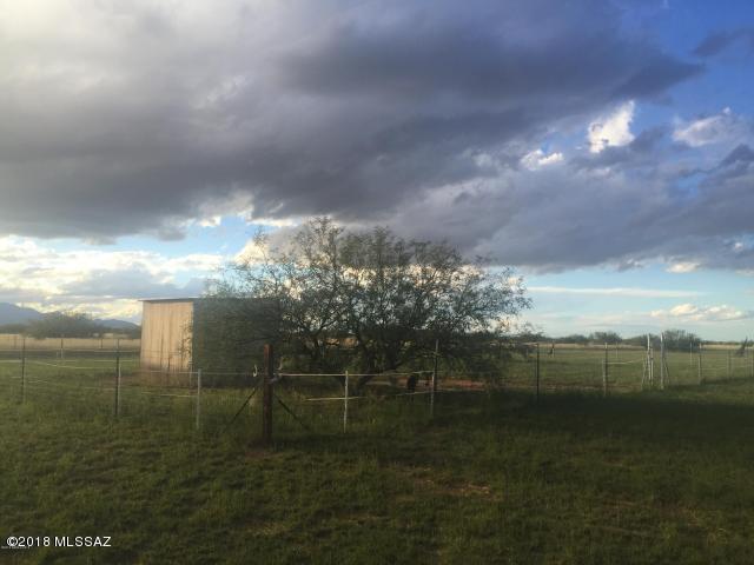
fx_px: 632
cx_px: 377
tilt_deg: +6.0
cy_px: 282
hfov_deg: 61.7
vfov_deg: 48.2
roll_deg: -1.4
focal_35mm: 29
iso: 32
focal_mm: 4.15
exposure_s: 1/760
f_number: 2.2
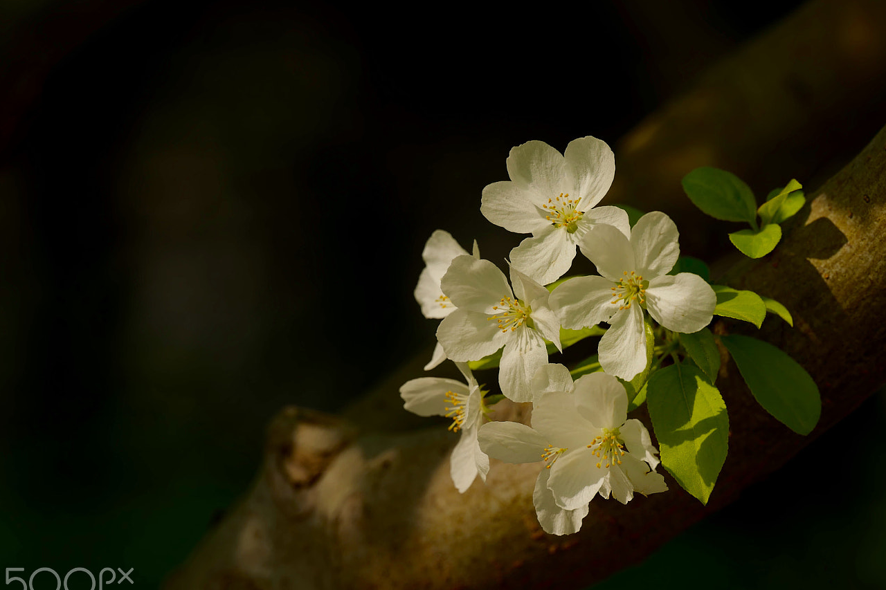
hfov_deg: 6.6
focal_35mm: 310
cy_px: 306
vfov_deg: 4.4
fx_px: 7628
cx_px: 516
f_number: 5.6
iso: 50
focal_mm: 248
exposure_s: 1/250
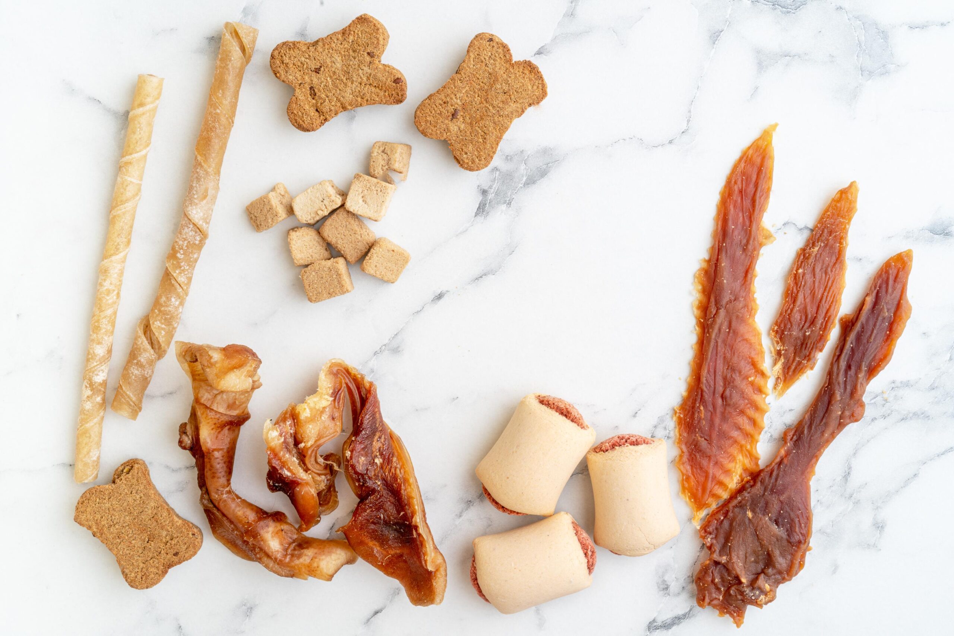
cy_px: 318
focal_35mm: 50
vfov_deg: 27.0
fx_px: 1325
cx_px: 477
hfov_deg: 39.6
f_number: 16
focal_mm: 50
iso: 100
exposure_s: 1.6
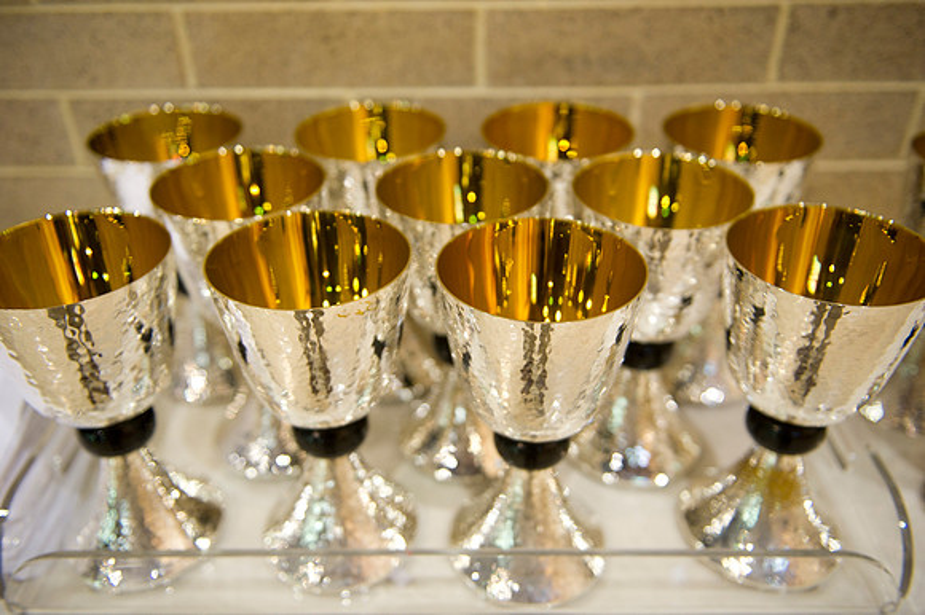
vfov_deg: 41.1
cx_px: 462
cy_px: 308
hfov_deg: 58.7
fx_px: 822
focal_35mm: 32
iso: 1600
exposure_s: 1/125
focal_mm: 32
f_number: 2.8
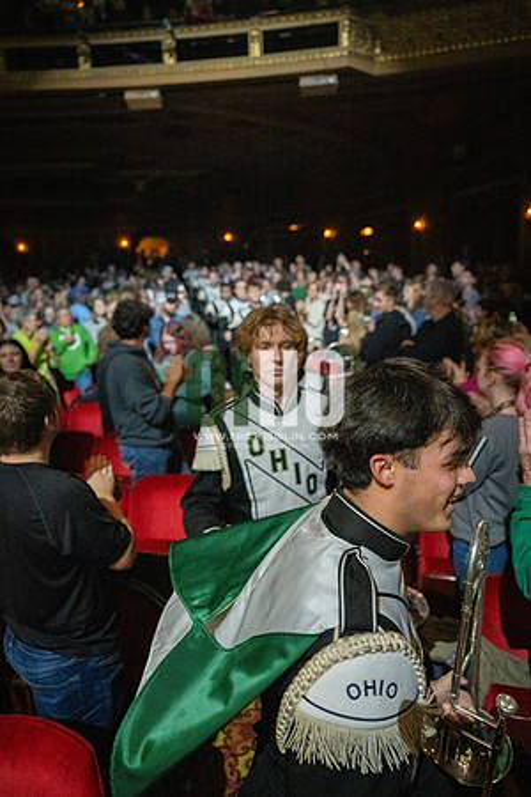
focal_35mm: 24
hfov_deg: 53.1
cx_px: 266
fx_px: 531
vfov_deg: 73.7
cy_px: 398
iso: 12800
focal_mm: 24
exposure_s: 1/500
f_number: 2.8
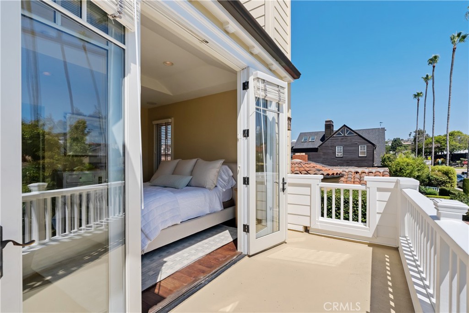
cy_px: 156
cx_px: 234
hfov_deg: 96.7
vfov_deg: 73.8
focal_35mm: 16
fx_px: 208
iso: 320
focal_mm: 16
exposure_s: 1/1000
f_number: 9
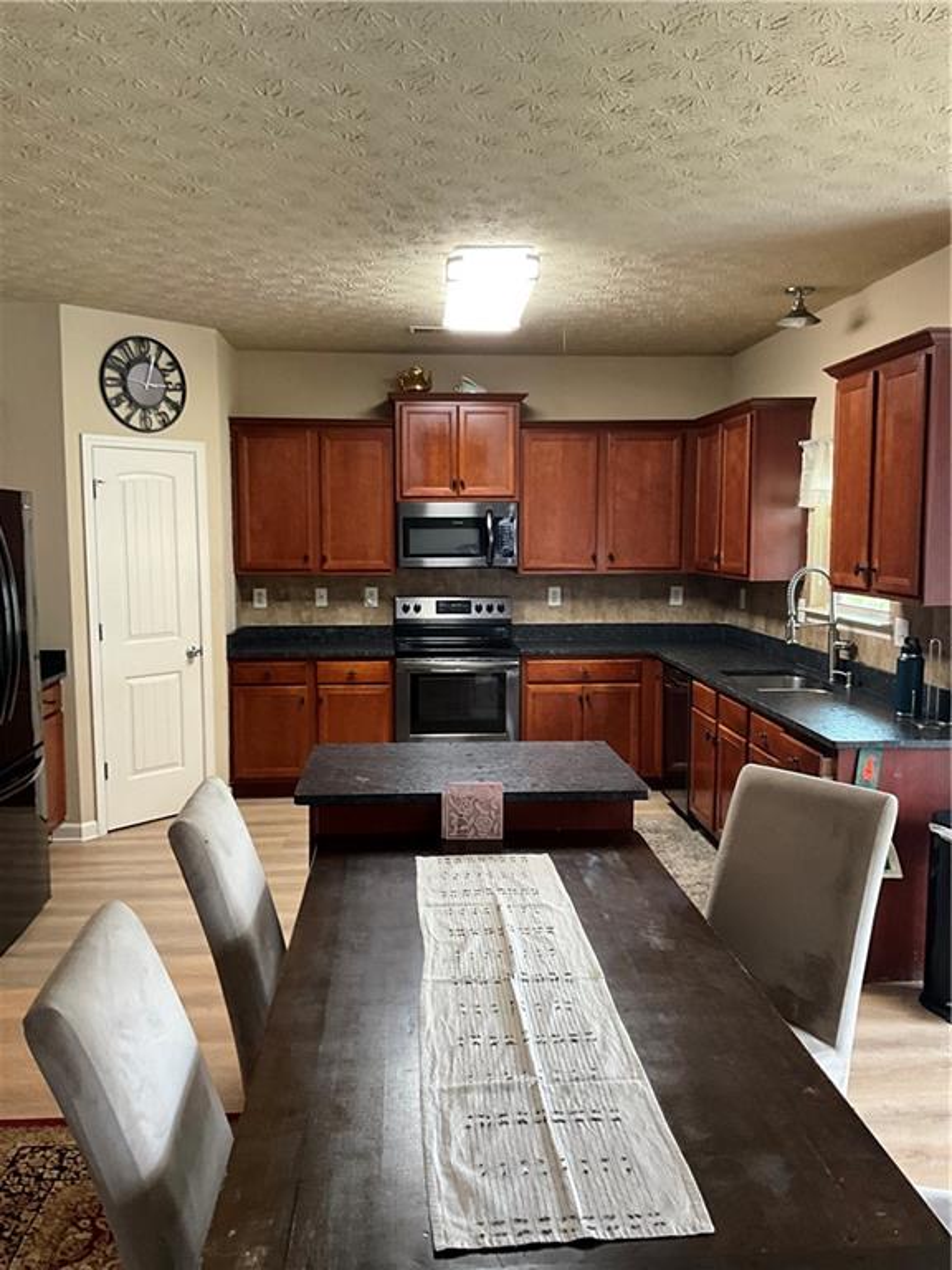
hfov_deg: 48.2
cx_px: 476
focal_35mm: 29
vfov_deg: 61.7
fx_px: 1063
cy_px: 635
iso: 160
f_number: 1.8
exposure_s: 1/60
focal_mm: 3
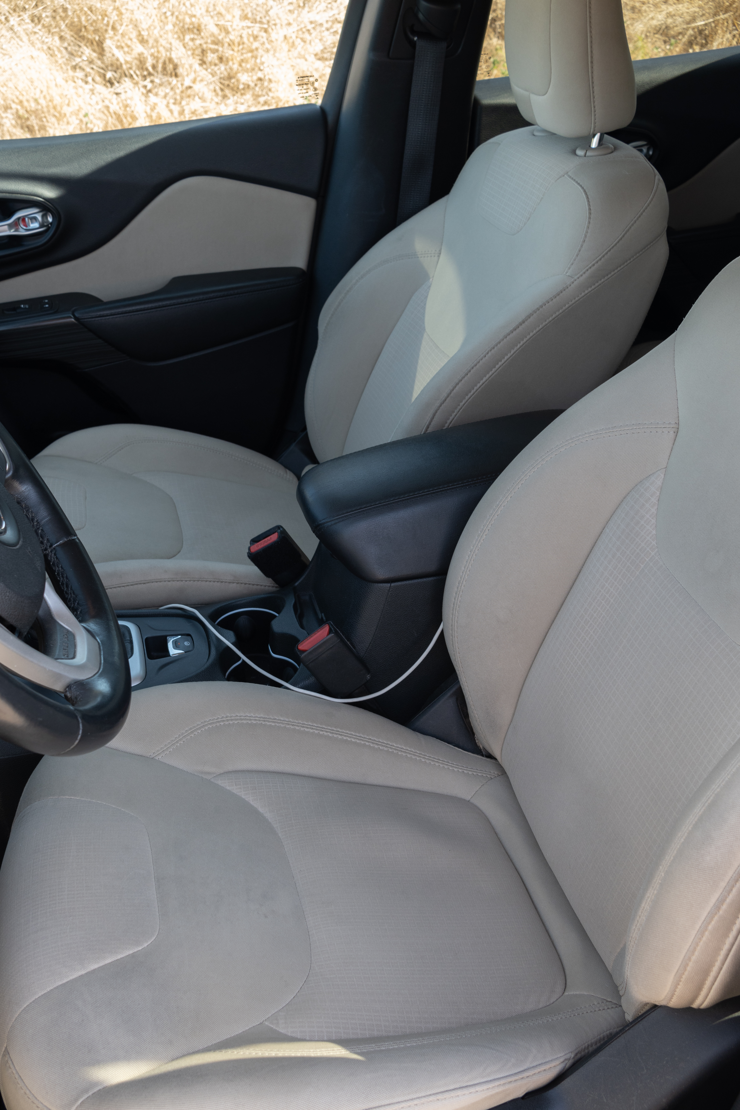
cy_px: 555
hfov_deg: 36.9
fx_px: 1110
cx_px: 370
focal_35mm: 36
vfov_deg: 53.1
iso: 200
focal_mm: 24
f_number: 6.3
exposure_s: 1/50
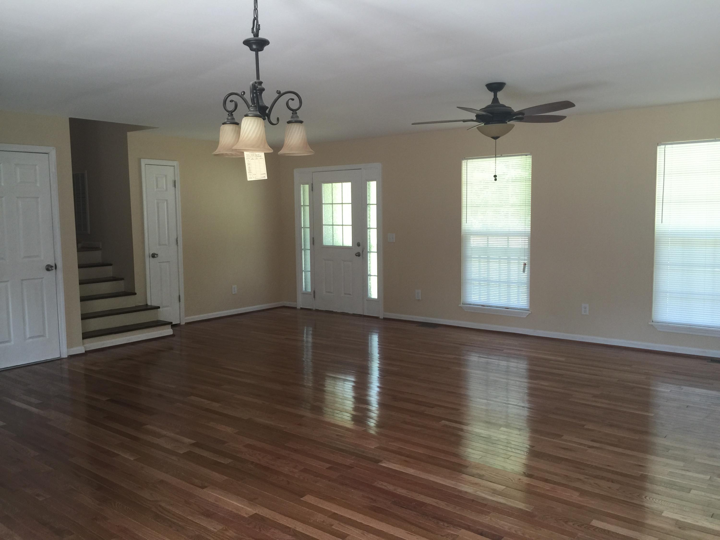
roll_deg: +0.1
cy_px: 270
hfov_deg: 61.7
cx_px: 360
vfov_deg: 48.2
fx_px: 603
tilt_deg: -5.4
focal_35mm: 29
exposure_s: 1/30
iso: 32
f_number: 2.2
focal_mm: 4.15
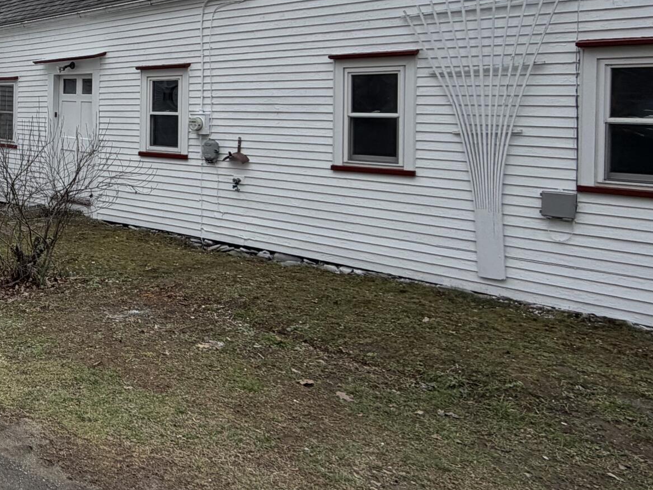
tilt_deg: -1.4
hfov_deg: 43.2
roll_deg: +0.9
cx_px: -16
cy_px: 120
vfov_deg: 38.6
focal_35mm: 36
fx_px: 679
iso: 20
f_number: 2.2
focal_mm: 2.22
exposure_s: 1/914
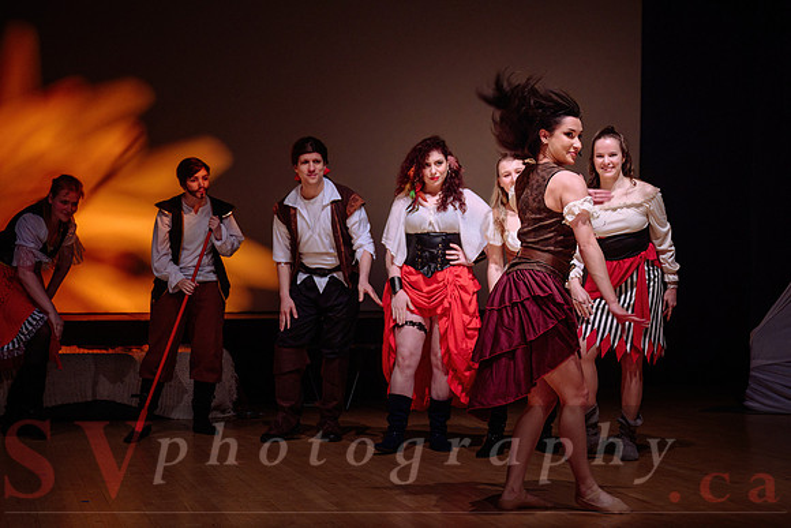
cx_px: 492
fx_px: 1667
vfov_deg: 18.0
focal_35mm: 76
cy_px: 328
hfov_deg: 26.6
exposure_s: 1/250
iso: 1600
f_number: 2.8
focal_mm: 61
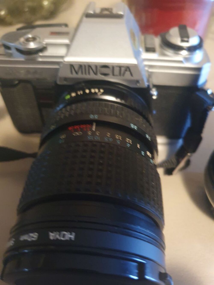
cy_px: 142
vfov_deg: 67.3
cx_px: 107
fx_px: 214
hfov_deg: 53.1
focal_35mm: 26
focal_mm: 4.32
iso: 500
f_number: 1.5
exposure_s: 1/17
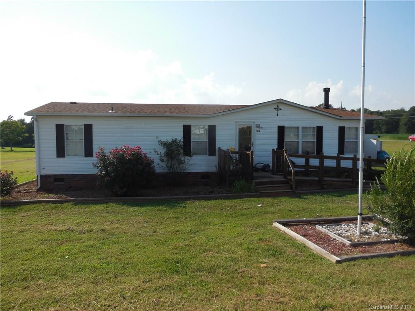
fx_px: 360
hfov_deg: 60.0
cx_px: 208
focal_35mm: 30
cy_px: 156
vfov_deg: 46.8
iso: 125
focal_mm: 5.3
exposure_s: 1/1600
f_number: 3.2
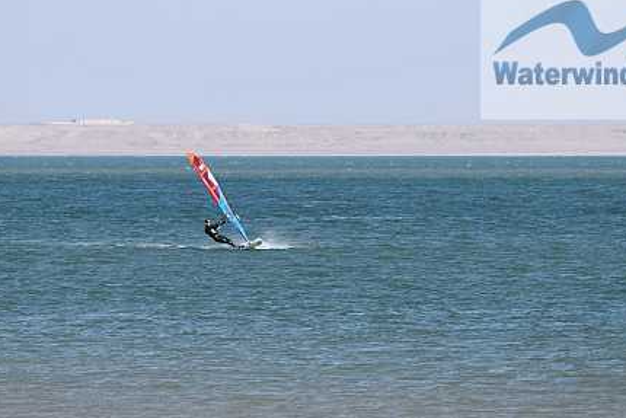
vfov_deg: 2.6
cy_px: 211
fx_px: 9323
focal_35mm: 536
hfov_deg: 3.8
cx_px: 320
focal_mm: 300
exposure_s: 1/800
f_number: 7.1
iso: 200
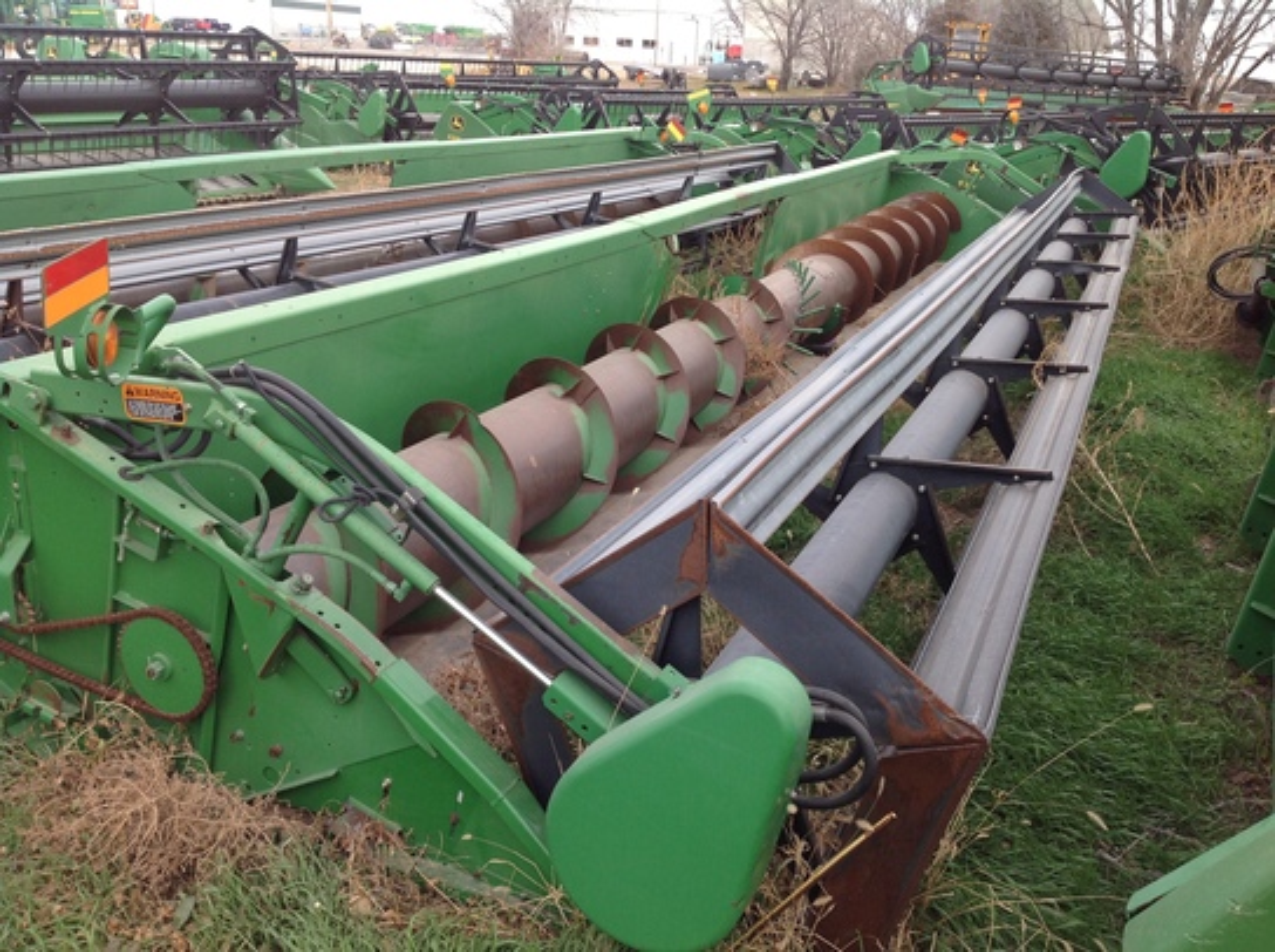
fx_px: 1287
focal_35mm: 35
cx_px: 638
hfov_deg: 52.7
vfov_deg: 40.6
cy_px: 476
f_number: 2.4
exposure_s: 1/318
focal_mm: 4.28
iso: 50
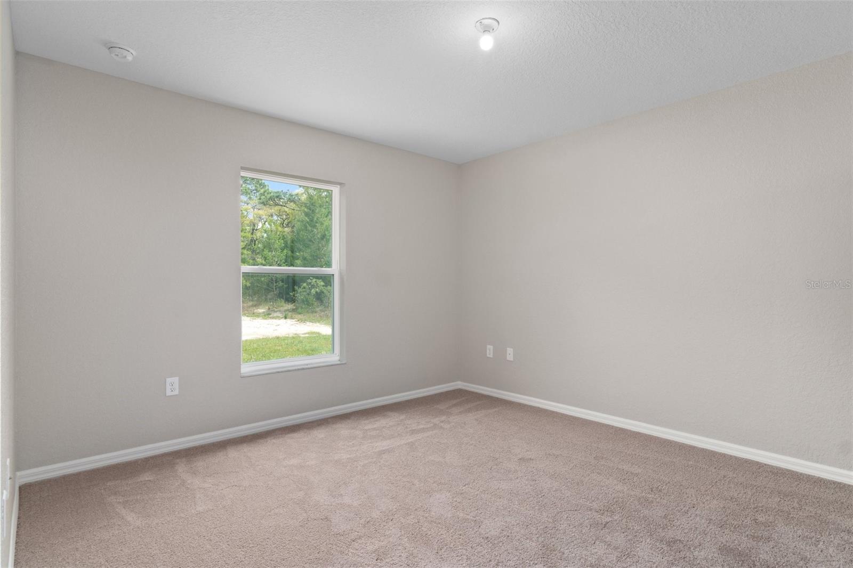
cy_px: 284
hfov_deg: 90.0
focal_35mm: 18
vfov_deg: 67.4
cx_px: 426
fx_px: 426
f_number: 8
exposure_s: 1/3
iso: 320
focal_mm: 12
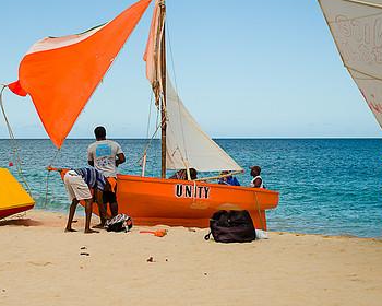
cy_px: 130
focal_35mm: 83
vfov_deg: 18.5
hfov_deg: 23.0
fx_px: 938
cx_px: 148
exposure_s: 1/320
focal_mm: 44
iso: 64
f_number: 6.3
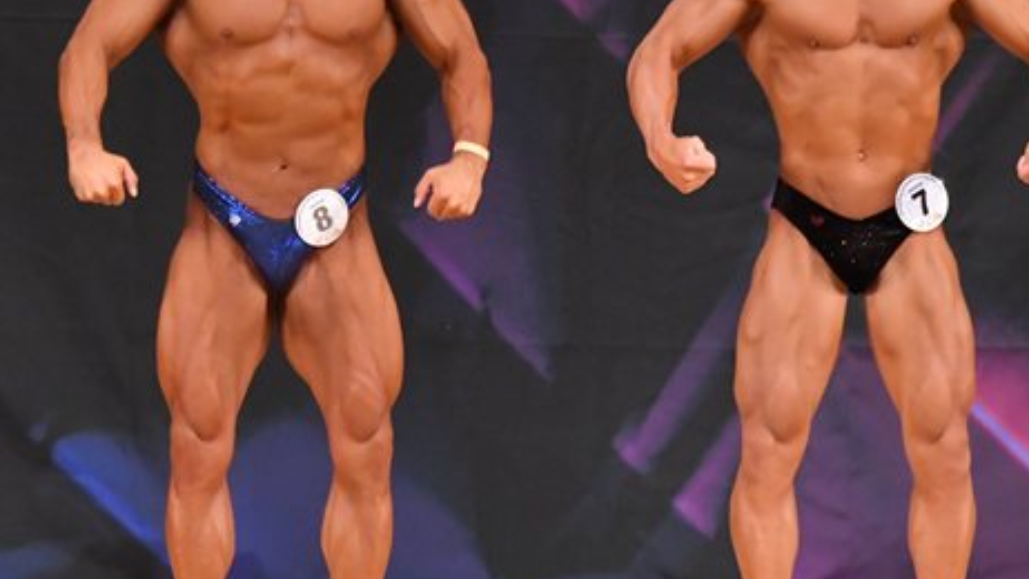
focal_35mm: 501
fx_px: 13671
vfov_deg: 2.4
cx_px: 547
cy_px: 249
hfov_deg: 4.3
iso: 6400
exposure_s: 1/400
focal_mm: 190
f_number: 5.6
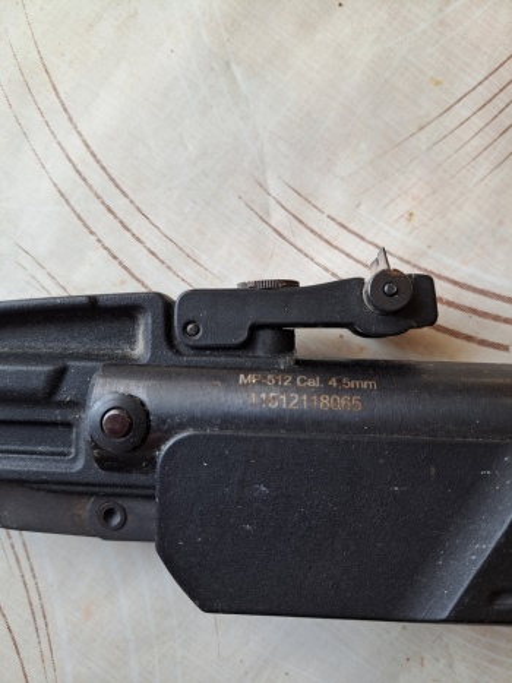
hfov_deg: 56.8
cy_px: 342
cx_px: 256
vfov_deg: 71.6
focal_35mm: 24
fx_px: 474
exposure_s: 1/60
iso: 50
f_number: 1.8
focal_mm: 5.23
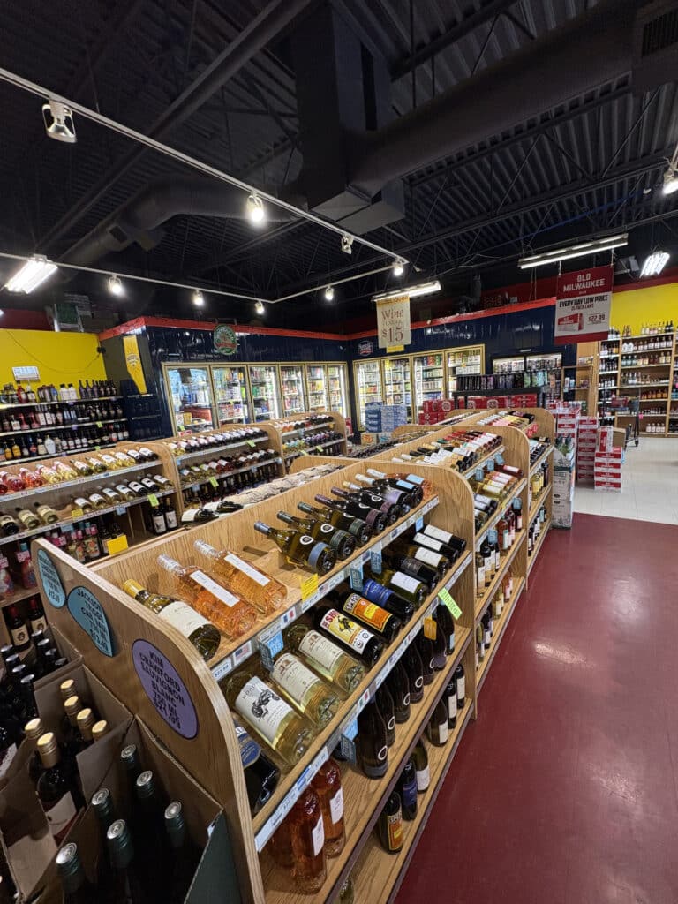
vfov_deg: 102.1
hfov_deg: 85.7
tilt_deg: -10.9
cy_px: 452
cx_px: 339
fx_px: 366
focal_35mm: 14
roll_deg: +4.8
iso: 250
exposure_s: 1/120
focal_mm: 2.22
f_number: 2.2
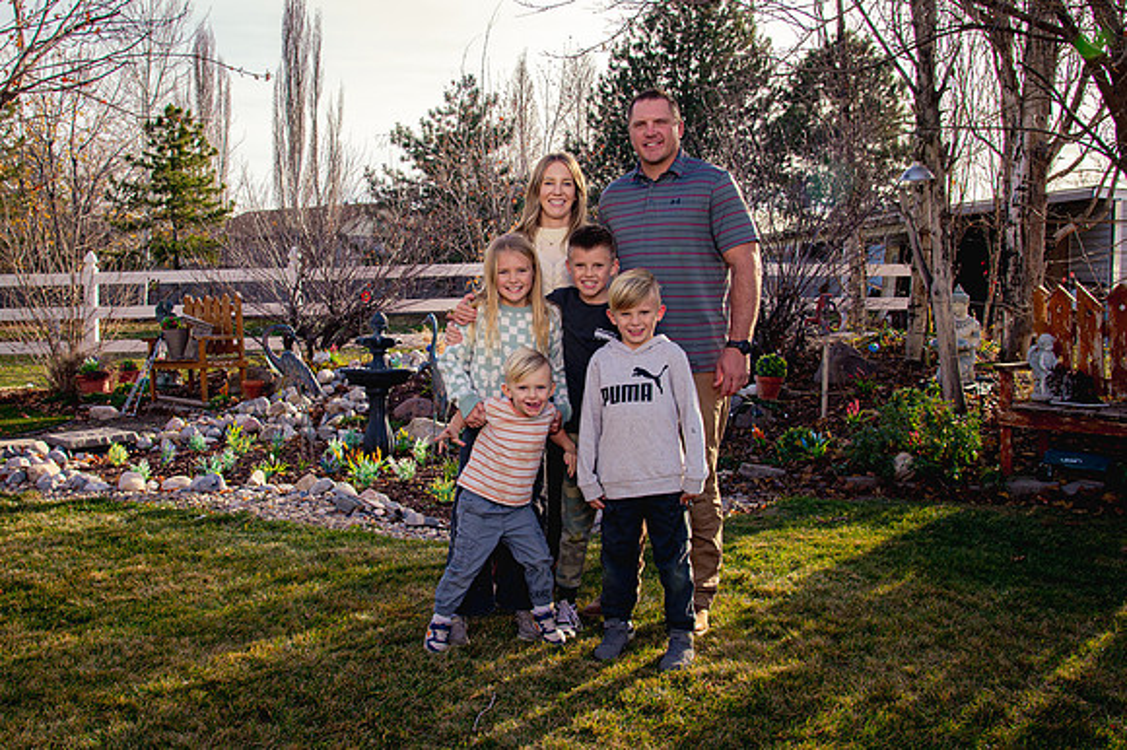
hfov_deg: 49.5
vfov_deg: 34.3
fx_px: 1217
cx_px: 480
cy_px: 368
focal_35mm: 39
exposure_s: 1/320
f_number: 8
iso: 500
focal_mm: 28
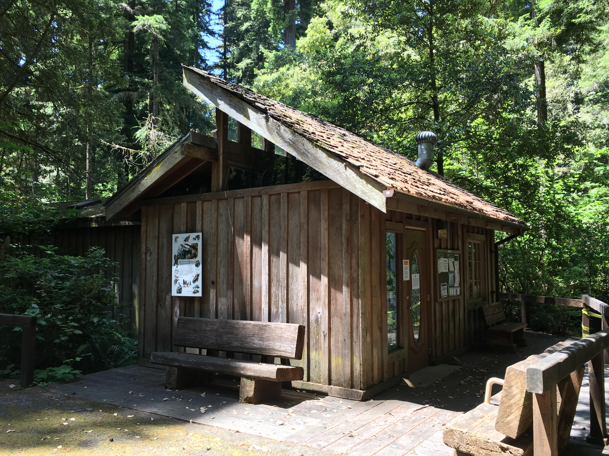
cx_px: 304
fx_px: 510
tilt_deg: +5.1
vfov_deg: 48.2
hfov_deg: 61.7
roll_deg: -0.3
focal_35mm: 29
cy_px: 228
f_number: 2.2
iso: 25
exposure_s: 1/120
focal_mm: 4.15
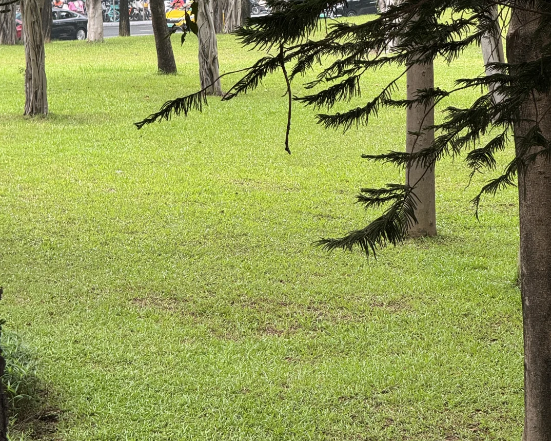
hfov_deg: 12.3
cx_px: 274
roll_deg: +0.5
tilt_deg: -3.9
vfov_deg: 9.8
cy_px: 132
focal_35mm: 157
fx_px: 2560
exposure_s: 1/105
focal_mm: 15.66
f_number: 2.8
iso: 50
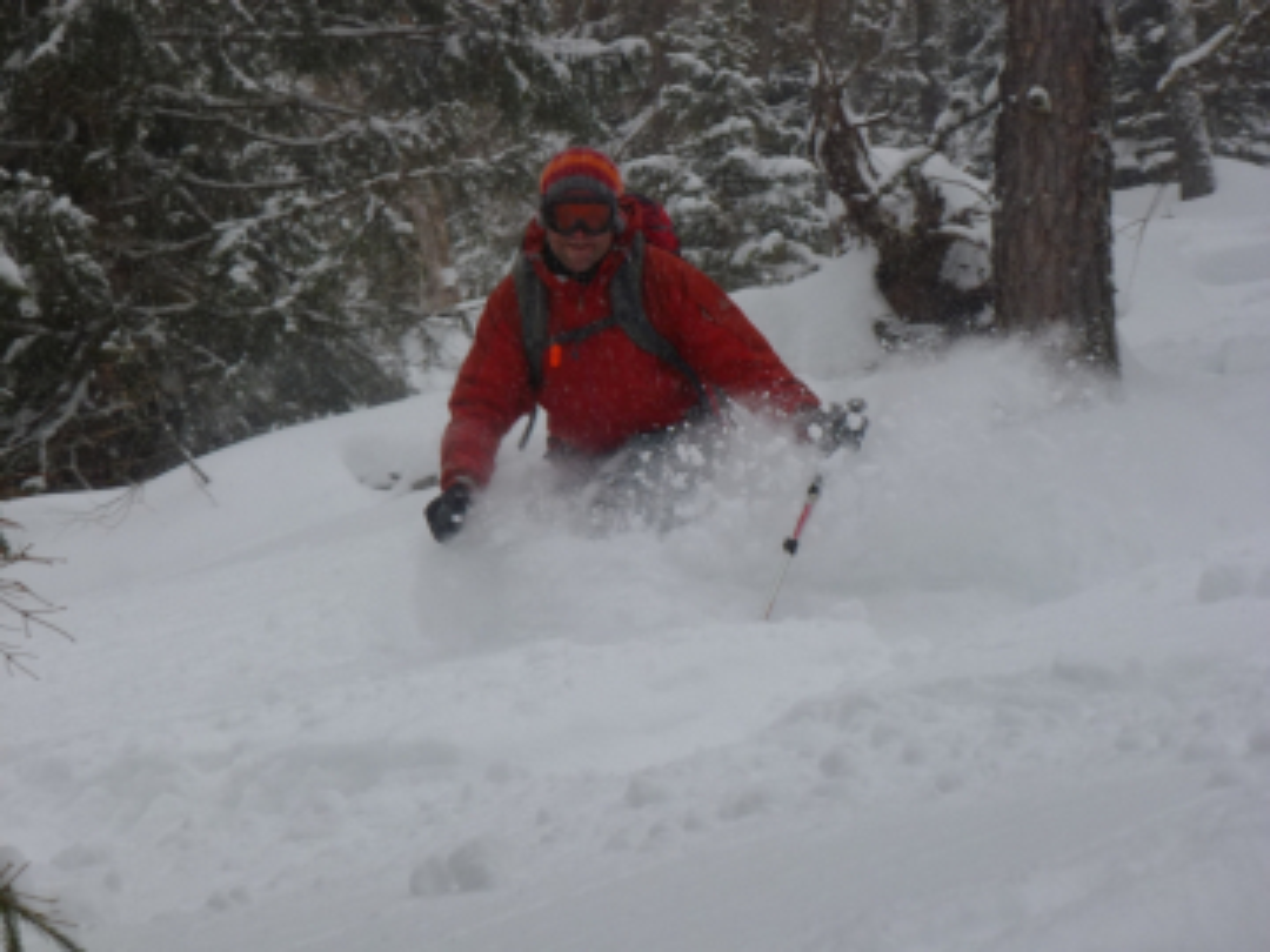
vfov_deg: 8.8
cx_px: 635
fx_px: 6164
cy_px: 476
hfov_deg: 11.8
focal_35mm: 168
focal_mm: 30.1
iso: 100
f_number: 5.4
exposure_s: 1/160
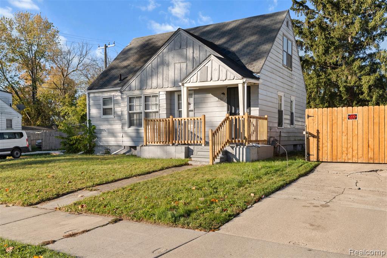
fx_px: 344
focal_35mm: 32
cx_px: 194
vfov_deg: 41.1
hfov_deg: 58.7
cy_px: 129
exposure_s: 1/250
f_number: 8
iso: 400
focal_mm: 32
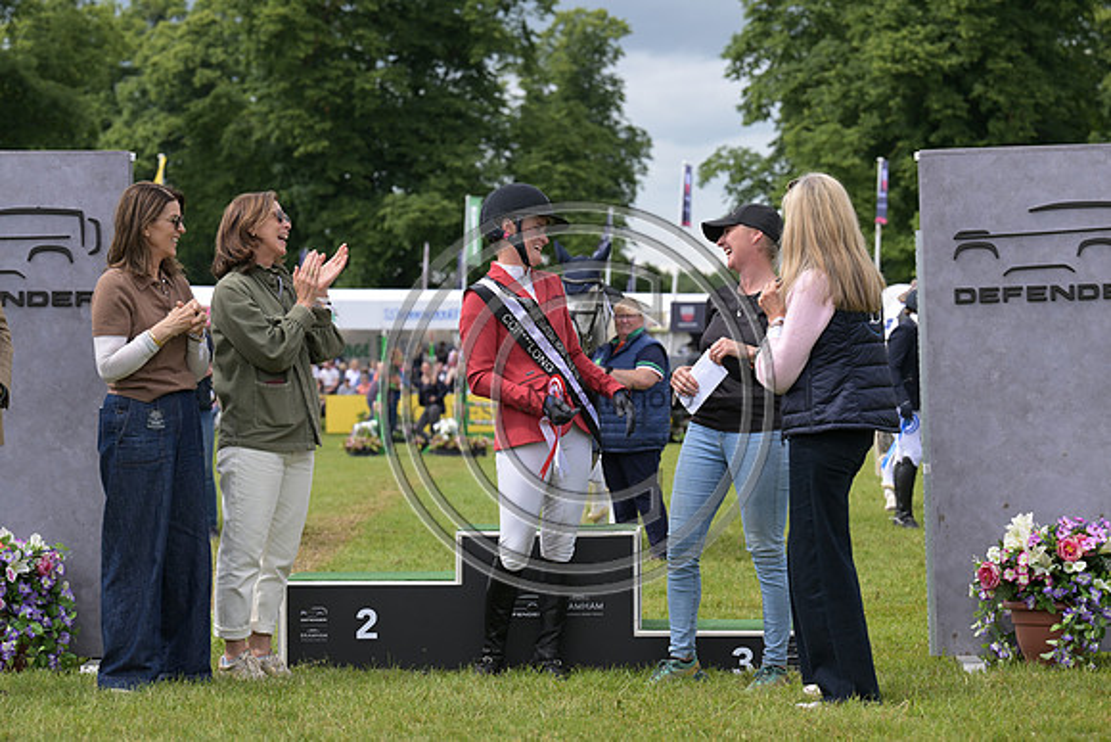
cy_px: 371
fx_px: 3395
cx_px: 556
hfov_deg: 18.6
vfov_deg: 12.5
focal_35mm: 110
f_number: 5.6
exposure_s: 1/1250
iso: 320
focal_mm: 110
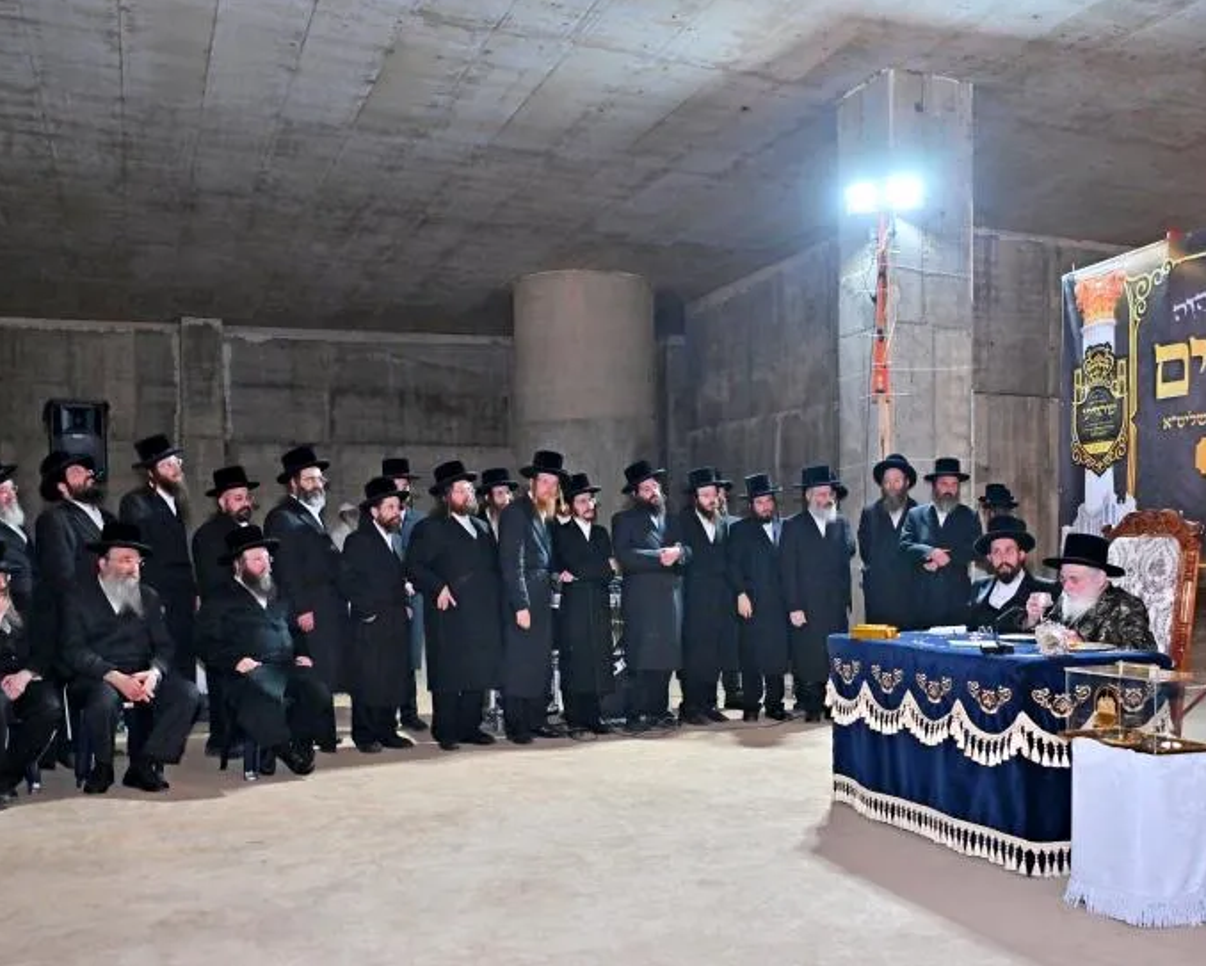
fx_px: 1214
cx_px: 701
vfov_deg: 43.2
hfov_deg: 52.6
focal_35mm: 34
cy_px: 577
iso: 1600
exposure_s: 1/200
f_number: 4
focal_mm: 24
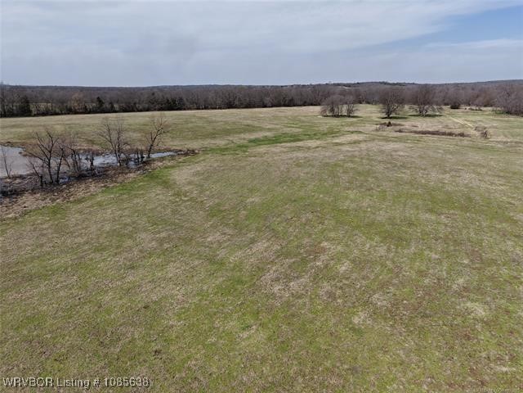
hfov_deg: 71.6
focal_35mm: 24
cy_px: 196
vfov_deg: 56.8
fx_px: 363
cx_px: 262
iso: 120
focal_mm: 8.67
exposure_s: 1/4000
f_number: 1.8
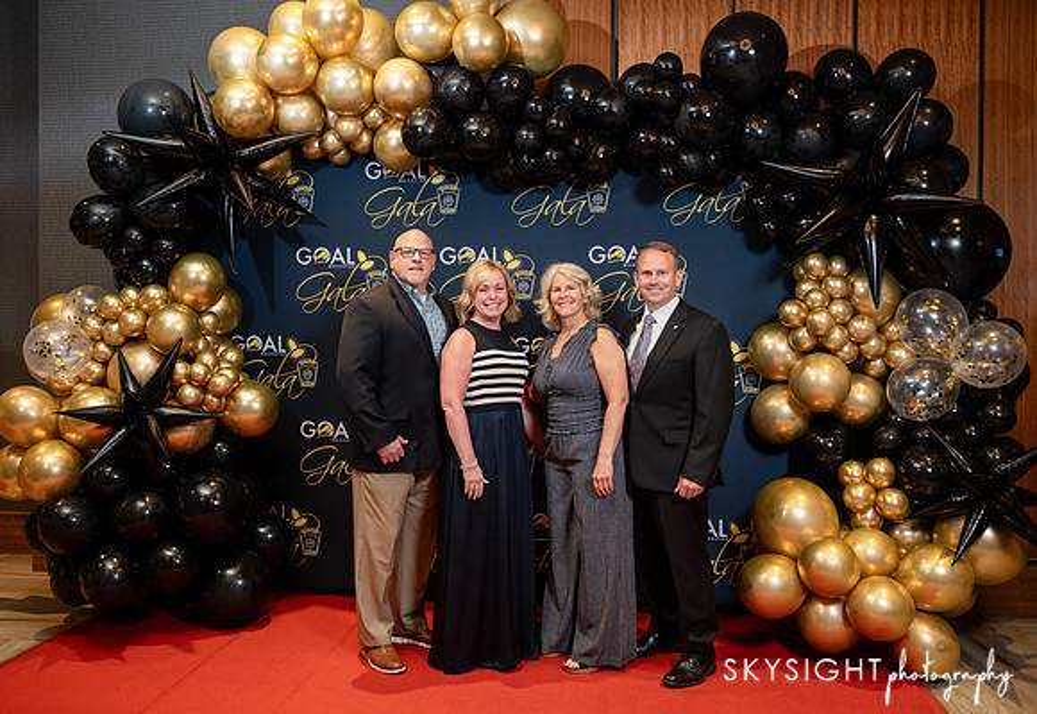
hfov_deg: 60.2
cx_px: 492
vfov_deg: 43.5
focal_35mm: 31
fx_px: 893
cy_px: 351
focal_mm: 28
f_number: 2.8
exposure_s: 1/160
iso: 1000
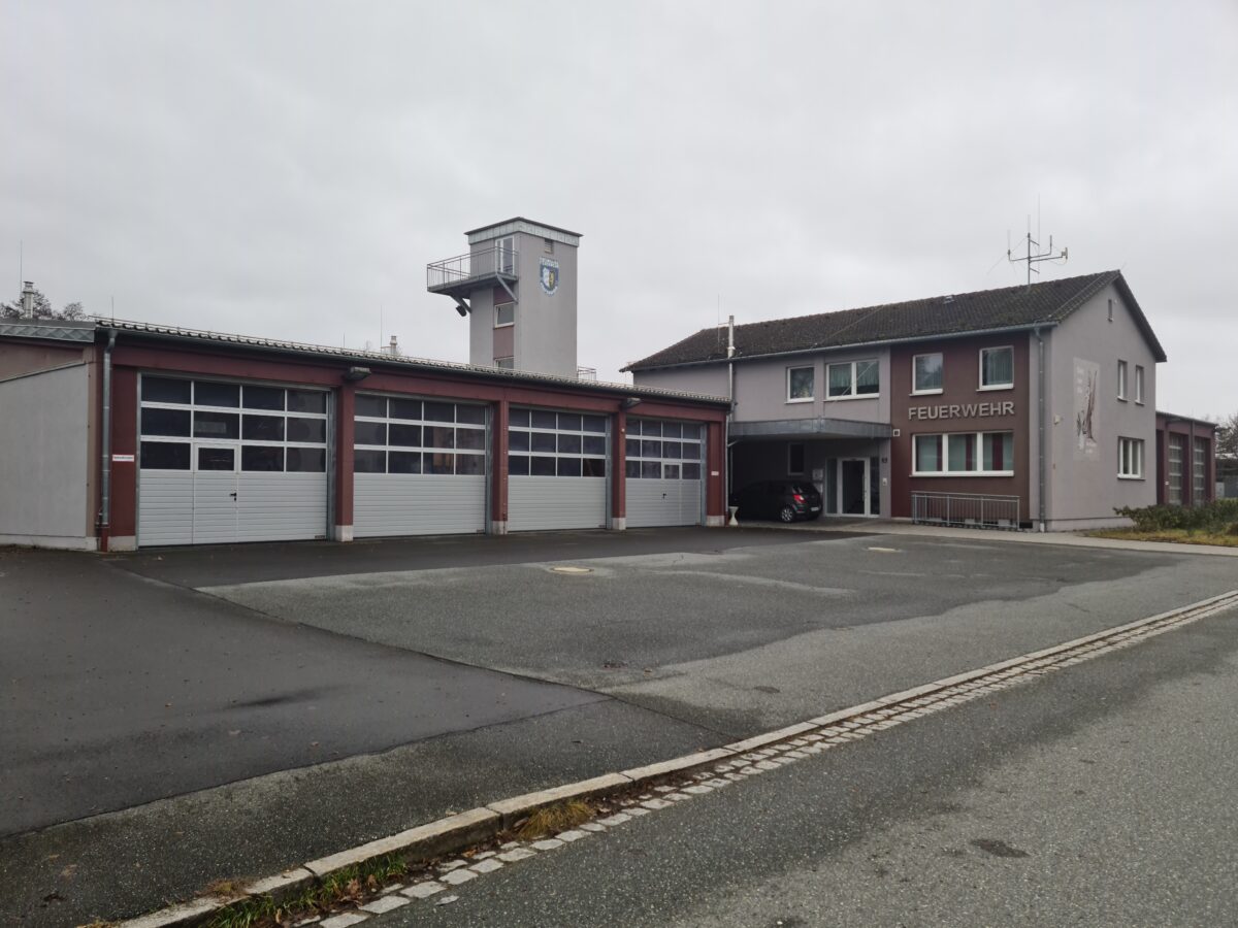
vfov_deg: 51.4
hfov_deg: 65.3
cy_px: 464
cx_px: 619
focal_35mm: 27
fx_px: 966
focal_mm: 5.9
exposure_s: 1/100
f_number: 2
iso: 40
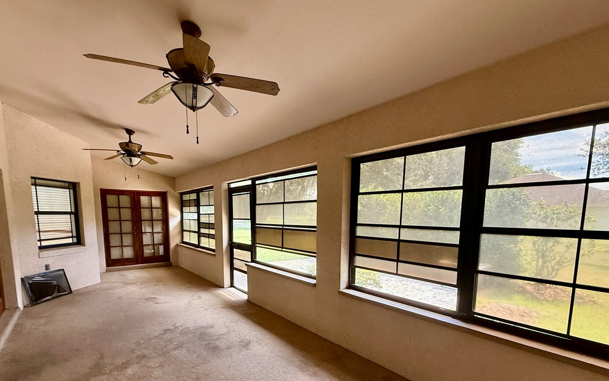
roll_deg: +0.1
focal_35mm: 17
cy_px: 249
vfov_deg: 66.4
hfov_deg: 94.3
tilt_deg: -4.6
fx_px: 282
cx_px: 296
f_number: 2.2
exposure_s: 1/99
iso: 160
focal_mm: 2.22
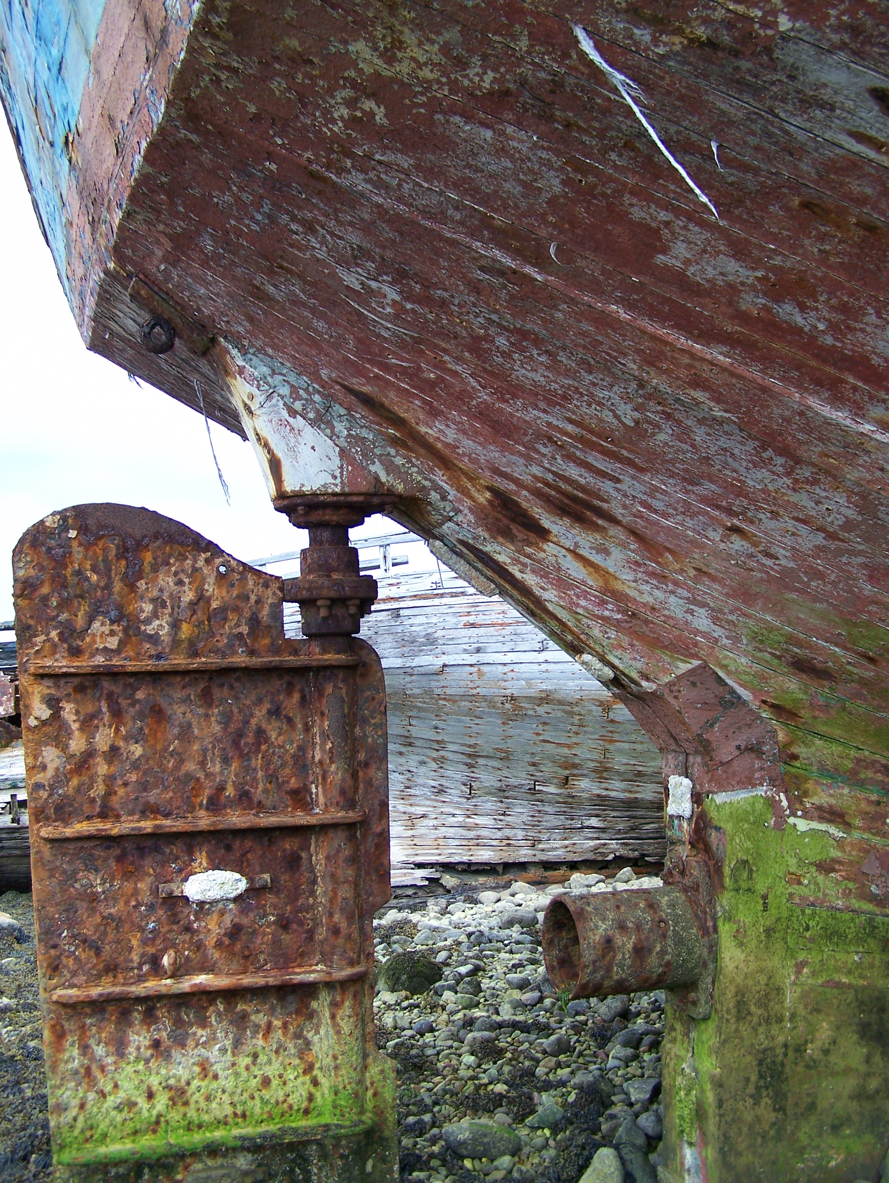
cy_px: 592
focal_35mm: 38
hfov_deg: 37.8
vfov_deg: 48.9
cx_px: 444
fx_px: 1300
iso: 80
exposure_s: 1/400
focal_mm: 6.3
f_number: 2.8
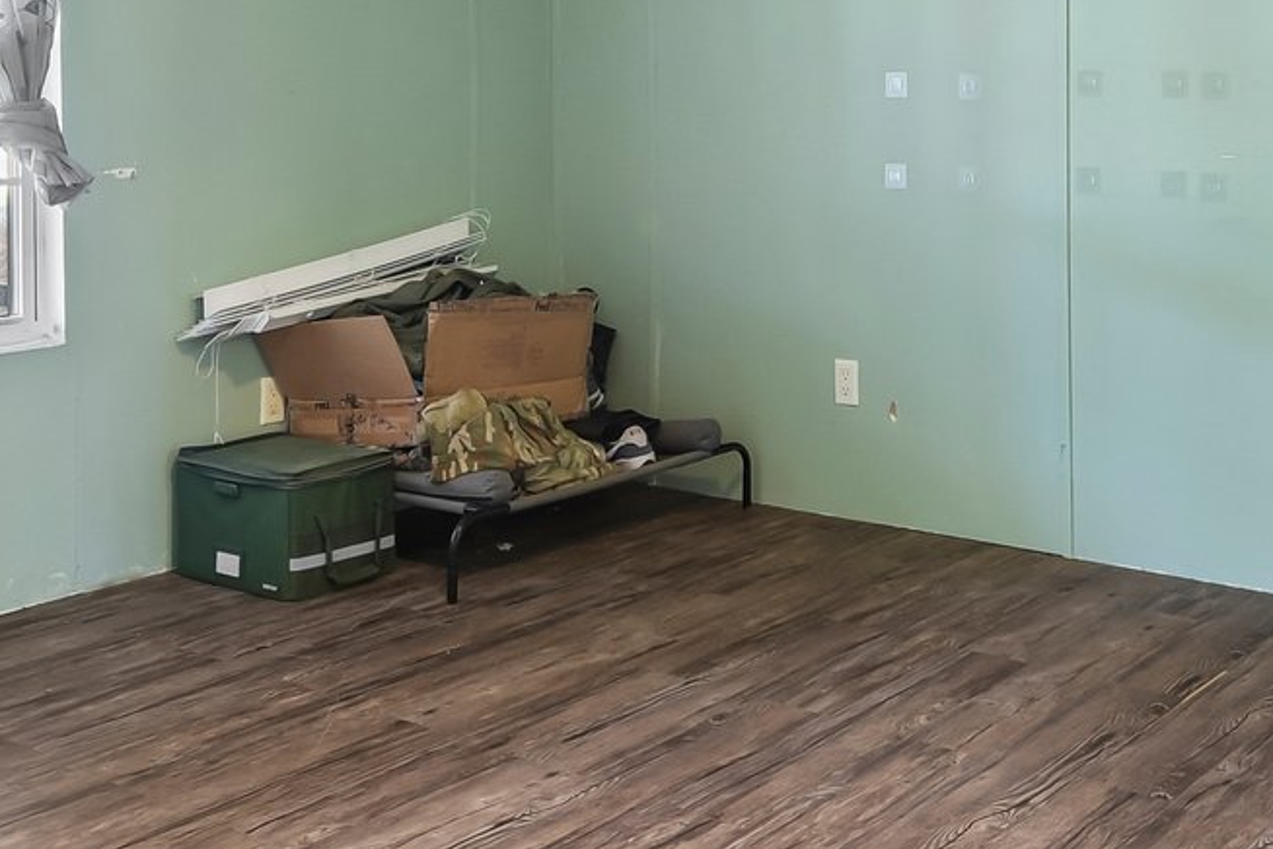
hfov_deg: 41.8
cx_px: 710
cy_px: 22
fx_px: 1662
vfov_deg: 27.2
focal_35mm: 47
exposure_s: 1/1.25
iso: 400
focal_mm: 10
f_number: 8
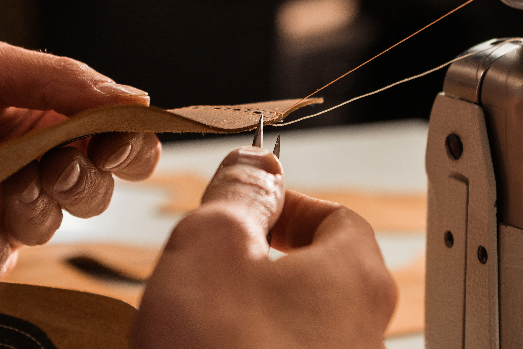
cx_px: 176
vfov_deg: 11.6
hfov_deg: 17.4
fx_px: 1700
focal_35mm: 117
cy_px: -25
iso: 320
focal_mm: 50
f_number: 3.5
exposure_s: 1/100
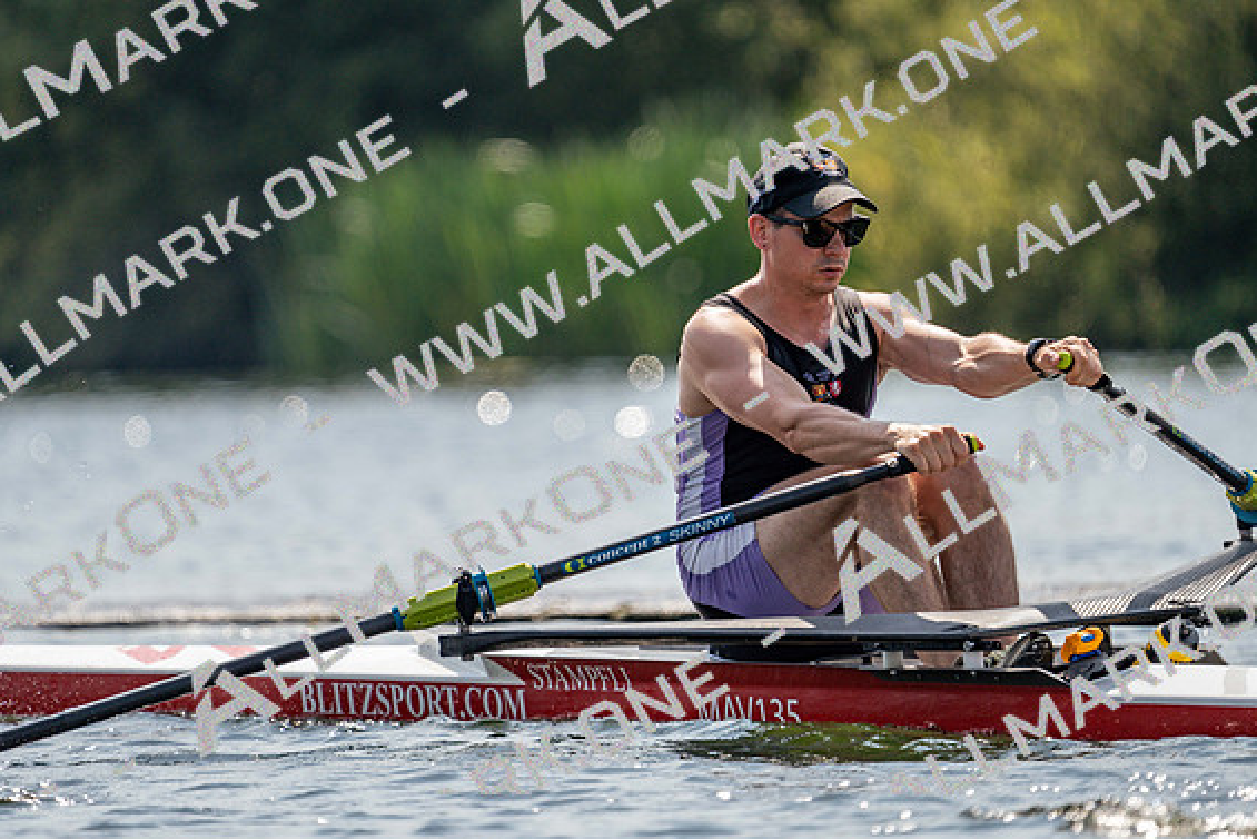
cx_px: 643
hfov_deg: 3.6
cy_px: 413
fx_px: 20046
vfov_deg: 2.4
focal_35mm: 574
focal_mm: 559
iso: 250
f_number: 6.3
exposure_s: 1/1600
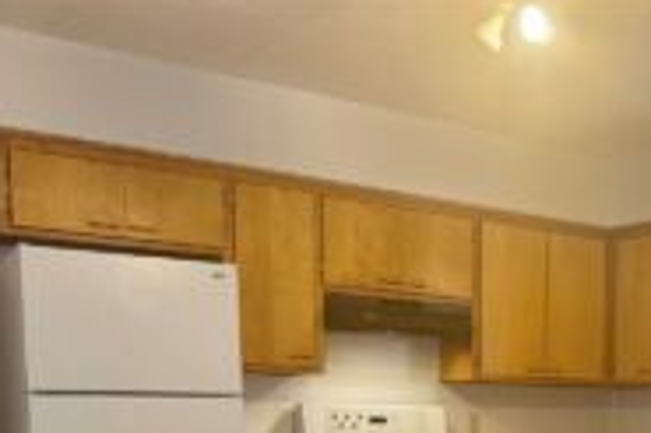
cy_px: 517
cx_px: 556
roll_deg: -1.1
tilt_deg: -7.7
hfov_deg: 35.2
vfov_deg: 23.0
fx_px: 976
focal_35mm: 54
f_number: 1.78
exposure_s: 1/60
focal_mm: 6.76
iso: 160
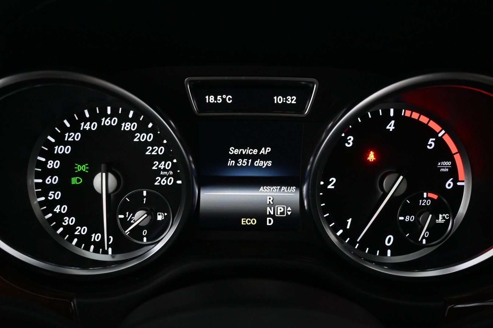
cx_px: 246
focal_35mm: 33
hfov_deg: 57.2
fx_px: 452
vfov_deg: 40.0
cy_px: 164
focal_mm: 22
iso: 4000
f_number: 4
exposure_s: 1/40
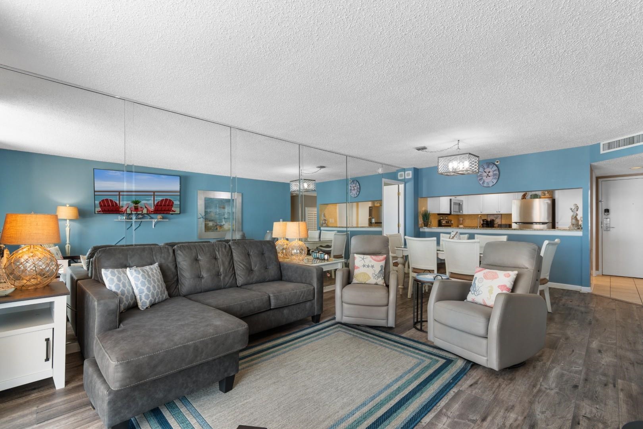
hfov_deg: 100.4
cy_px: 214
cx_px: 322
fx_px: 268
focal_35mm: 15
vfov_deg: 77.3
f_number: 4.5
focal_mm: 10
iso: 100
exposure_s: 1/25
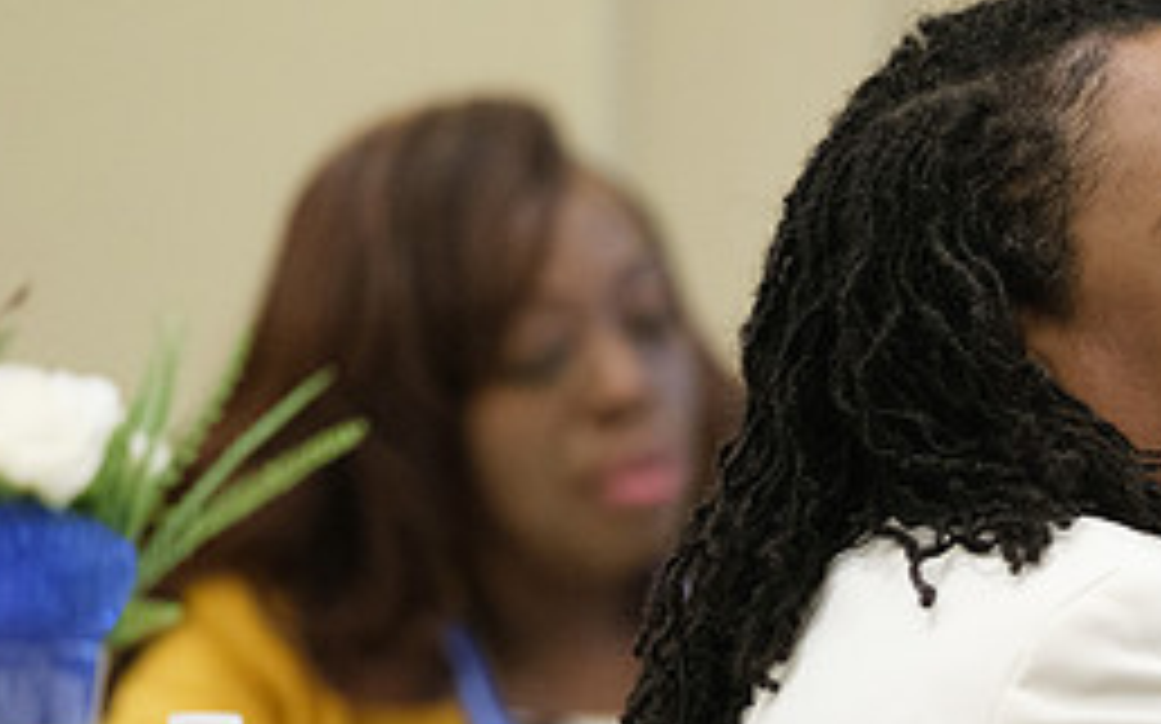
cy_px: 609
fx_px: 15244
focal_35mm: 482
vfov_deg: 2.7
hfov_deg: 4.4
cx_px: 986
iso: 3200
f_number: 2.8
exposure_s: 1/160
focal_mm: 140
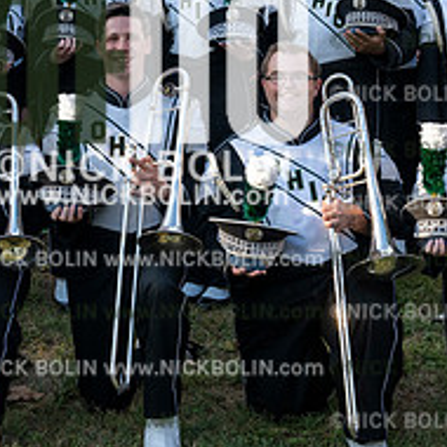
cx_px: 141
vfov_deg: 15.9
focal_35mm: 109
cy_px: 95
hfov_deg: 15.9
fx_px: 1592
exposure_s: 1/640
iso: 400
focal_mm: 42
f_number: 5.6
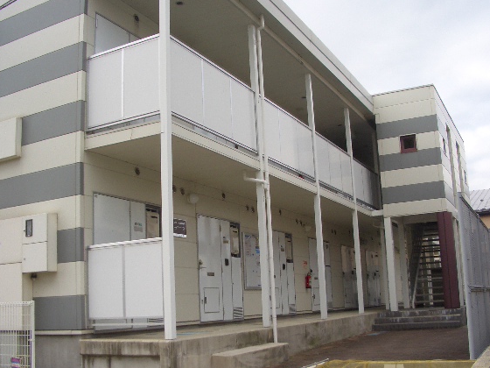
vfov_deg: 35.9
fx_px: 566
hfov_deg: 46.8
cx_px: 237
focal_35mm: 40
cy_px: 209
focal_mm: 5.8
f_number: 4.3
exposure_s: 1/320
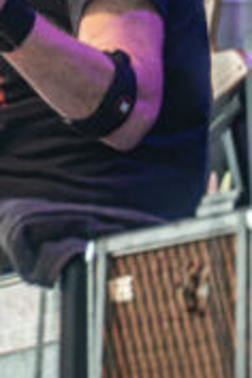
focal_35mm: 1448
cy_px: -52
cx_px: -51
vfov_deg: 1.4
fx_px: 15203
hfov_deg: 0.9
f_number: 8
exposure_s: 1/100
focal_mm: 400
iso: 2000
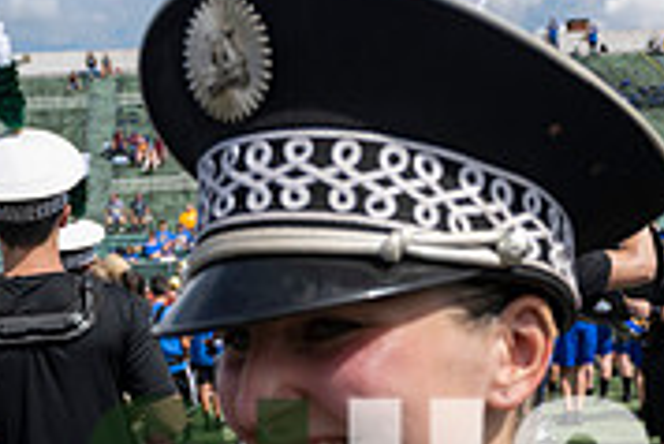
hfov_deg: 26.0
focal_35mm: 78
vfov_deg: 16.6
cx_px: 369
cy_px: 573
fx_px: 1440
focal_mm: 24
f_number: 5
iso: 200
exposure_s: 1/1600
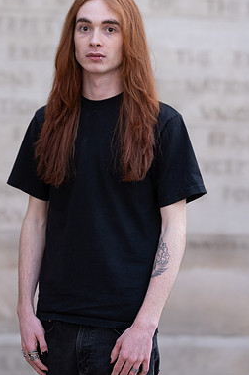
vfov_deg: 20.2
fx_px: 1050
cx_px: 106
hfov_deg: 13.5
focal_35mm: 101
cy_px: 156
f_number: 2.5
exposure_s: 1/100
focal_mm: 85
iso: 100
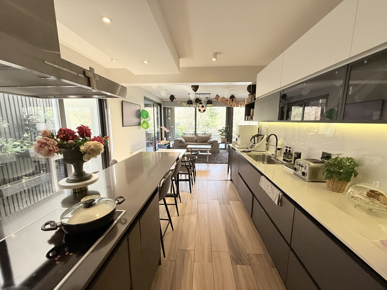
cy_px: 145
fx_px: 157
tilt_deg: -9.5
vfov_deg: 85.7
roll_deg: -0.6
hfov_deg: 102.1
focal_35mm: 14
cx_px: 194
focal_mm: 2.22
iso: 100
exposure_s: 1/99
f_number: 2.2
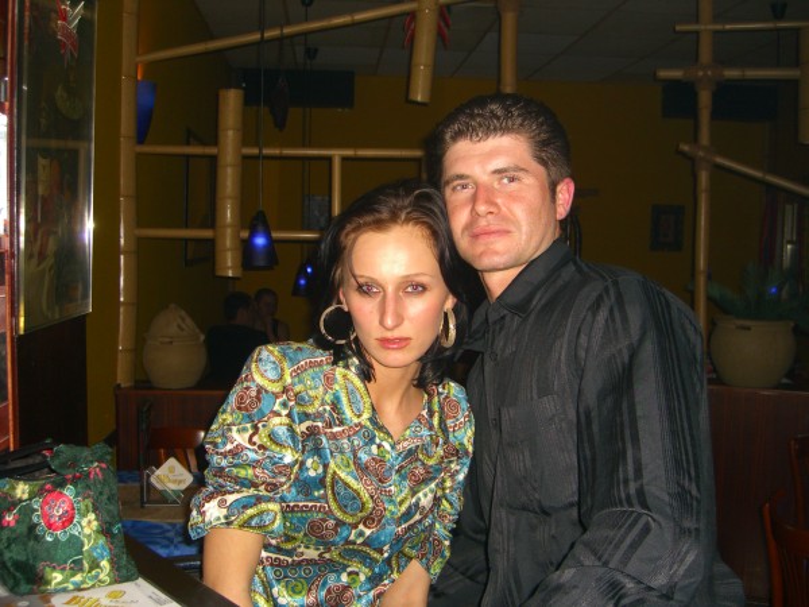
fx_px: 888
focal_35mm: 38
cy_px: 304
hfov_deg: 49.0
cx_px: 404
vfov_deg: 37.7
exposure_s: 1/60
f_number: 2.8
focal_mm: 7.9
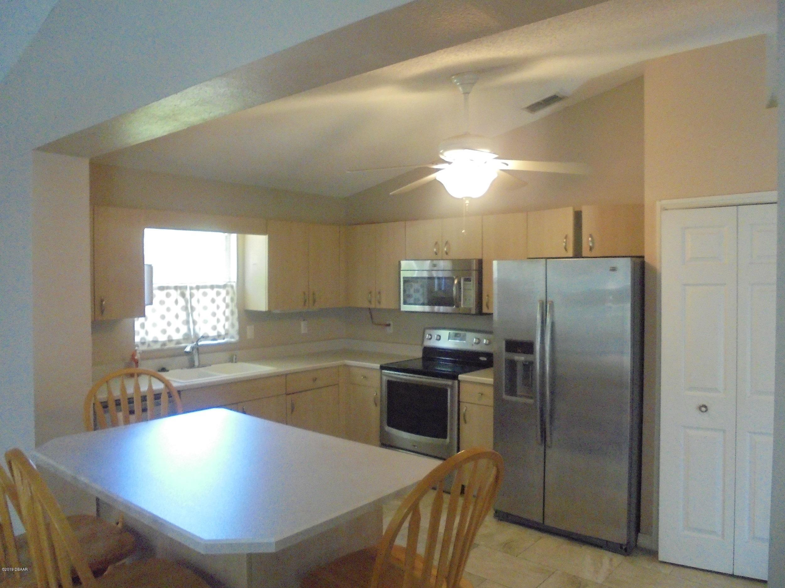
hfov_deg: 67.3
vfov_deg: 53.1
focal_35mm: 26
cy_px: 294
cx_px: 392
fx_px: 590
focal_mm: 4.6
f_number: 3.5
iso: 800
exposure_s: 1/60
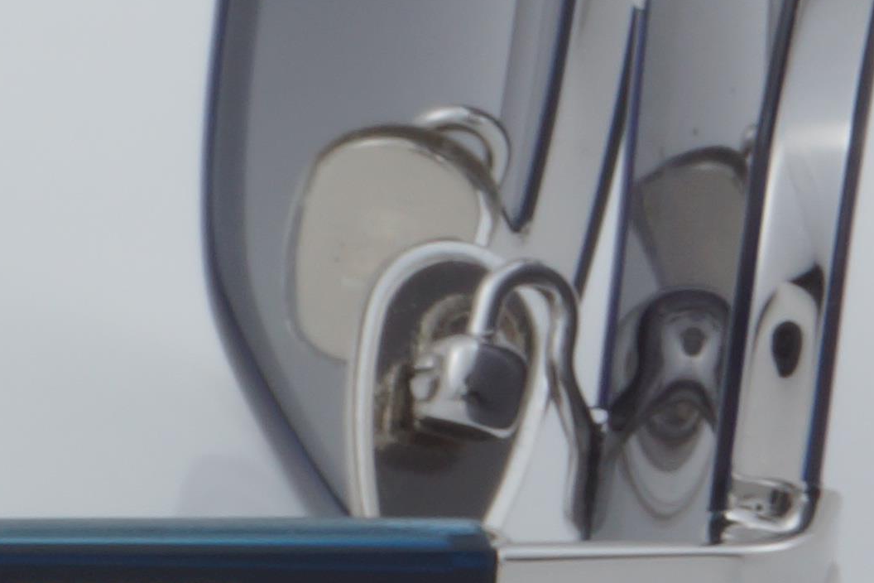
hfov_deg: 4.7
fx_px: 10342
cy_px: 352
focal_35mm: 426
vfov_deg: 3.2
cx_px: -1500
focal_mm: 50
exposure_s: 1/3
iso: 100
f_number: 32
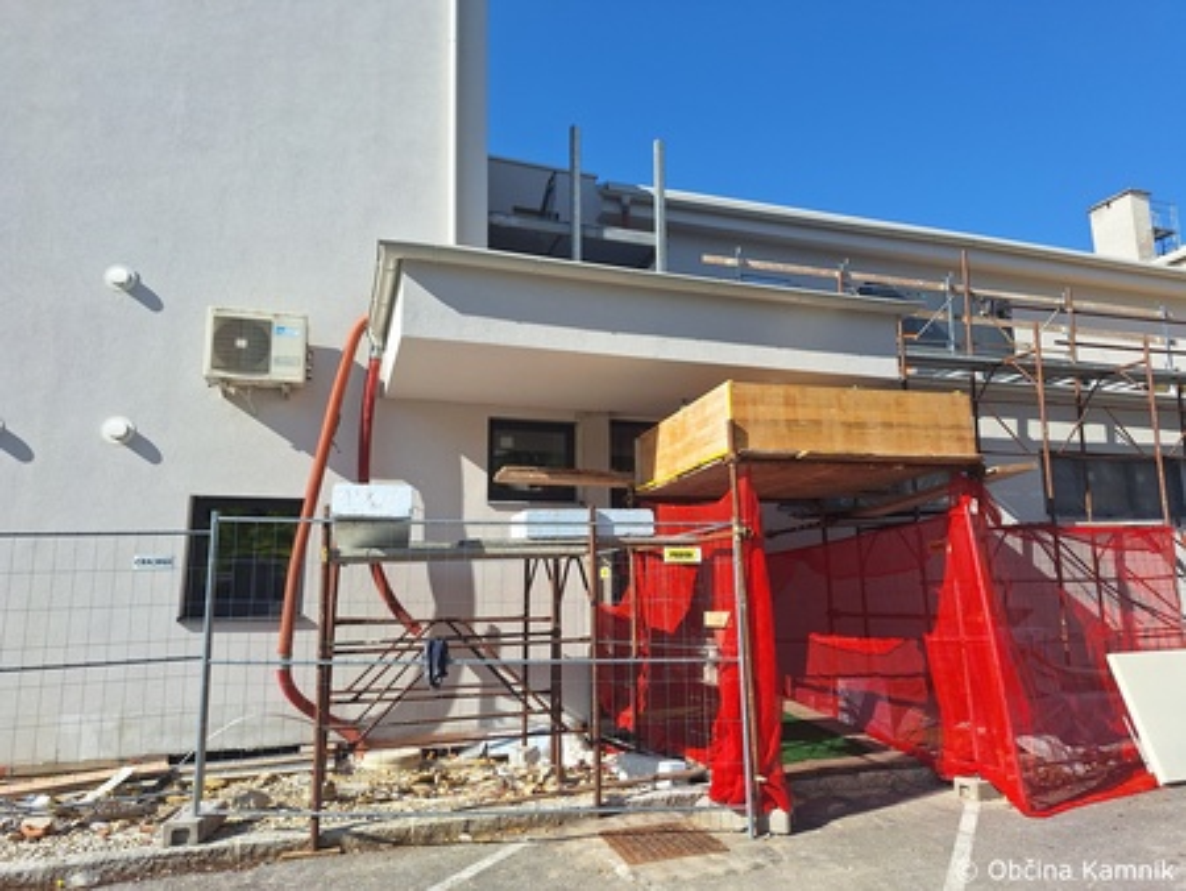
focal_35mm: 23
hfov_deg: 73.9
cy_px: 446
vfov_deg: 58.9
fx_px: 788
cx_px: 593
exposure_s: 1/2262
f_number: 1.8
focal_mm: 5.54
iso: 40
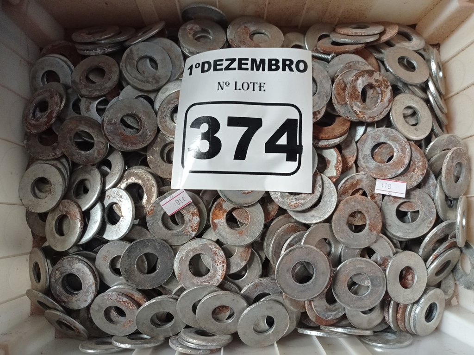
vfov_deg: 49.7
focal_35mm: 28
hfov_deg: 63.5
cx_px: 237
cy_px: 178
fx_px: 383
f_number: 1.79
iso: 670
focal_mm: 4.7
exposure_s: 1/24
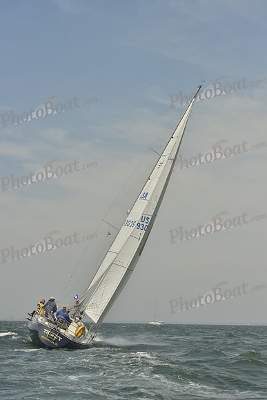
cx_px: 134
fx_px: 778
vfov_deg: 28.8
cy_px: 200
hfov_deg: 19.5
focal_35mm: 70
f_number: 8
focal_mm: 70
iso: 200
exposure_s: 1/1250
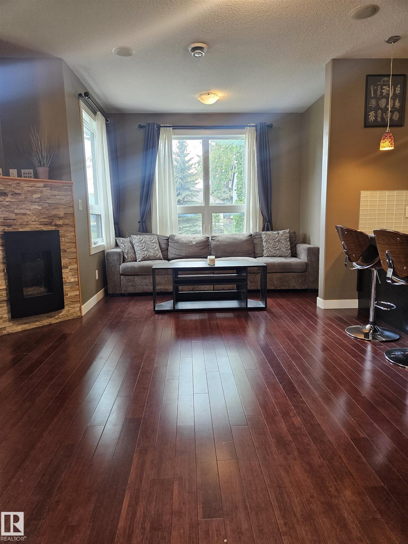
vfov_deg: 73.9
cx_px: 204
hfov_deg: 58.9
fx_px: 361
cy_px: 272
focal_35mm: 23
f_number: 1.8
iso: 250
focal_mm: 5.4
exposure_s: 1/120
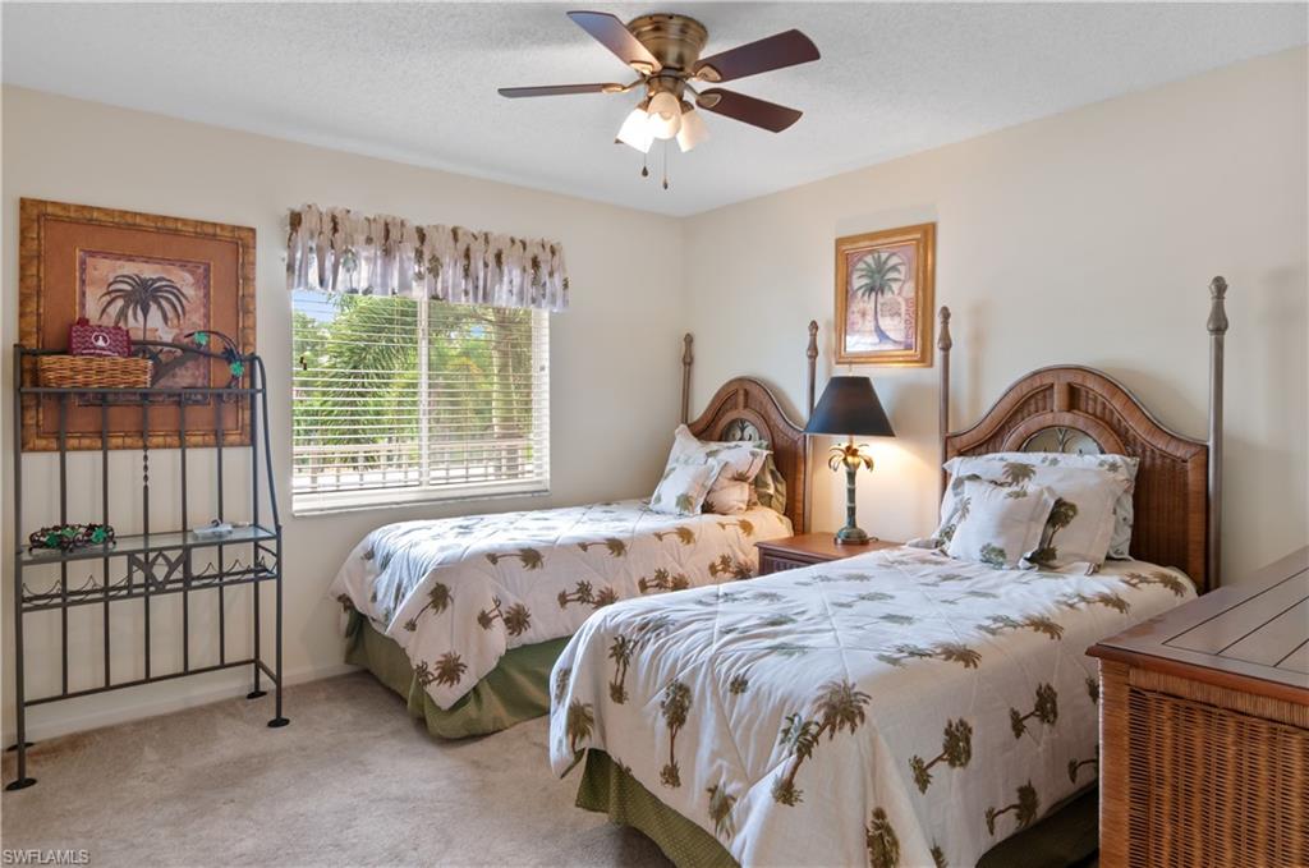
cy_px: 434
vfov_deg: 59.3
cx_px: 654
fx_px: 762
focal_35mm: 21
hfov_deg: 81.3
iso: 200
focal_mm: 14
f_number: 8
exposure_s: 1/1.67
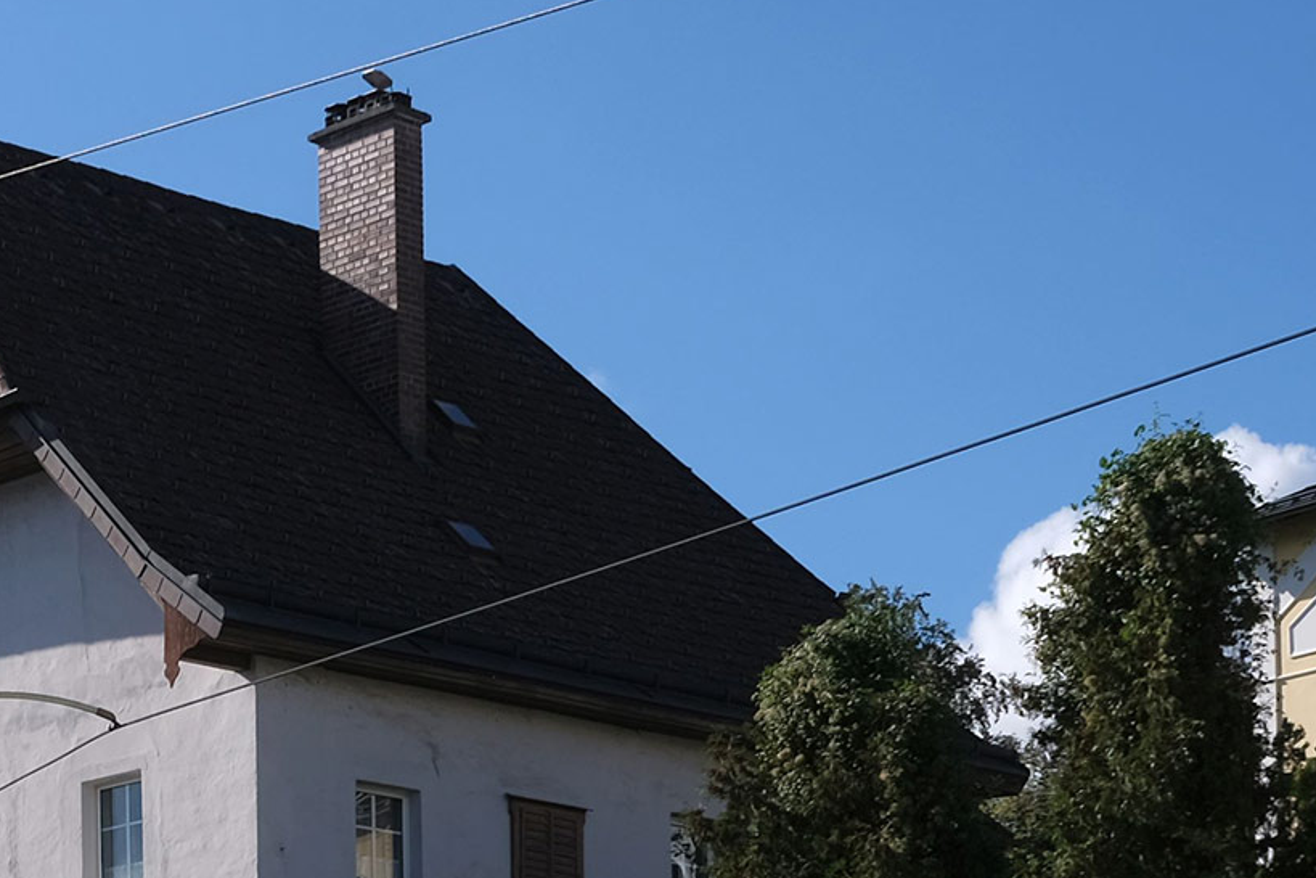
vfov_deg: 17.4
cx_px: -6
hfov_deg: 25.6
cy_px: 1048
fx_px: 2741
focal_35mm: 75
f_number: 8
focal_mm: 20.2
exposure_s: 1/450
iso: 160
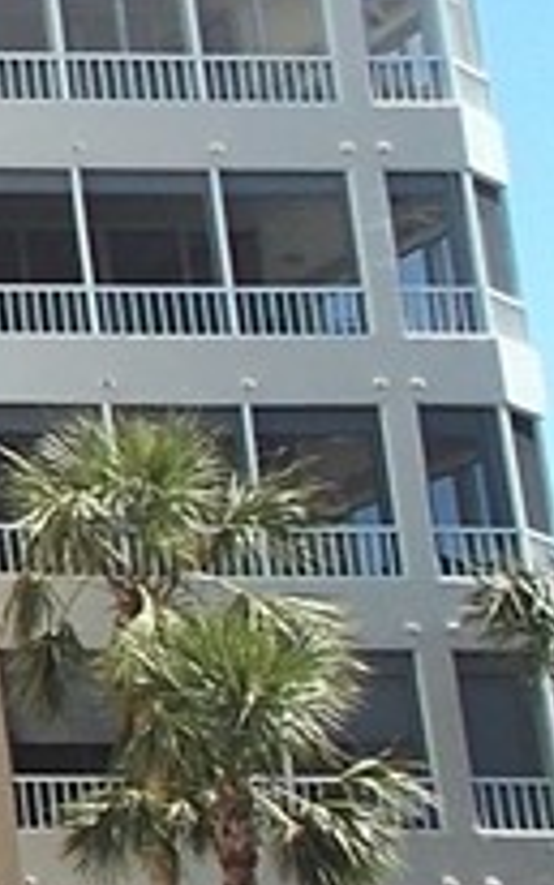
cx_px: -1275
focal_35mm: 158
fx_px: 3812
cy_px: -26
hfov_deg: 7.1
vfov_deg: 13.0
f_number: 3.4
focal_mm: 5.3
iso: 80
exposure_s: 1/400
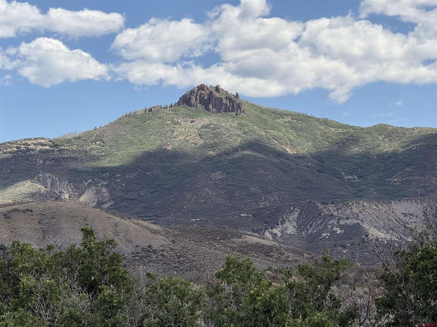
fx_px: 1515
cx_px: 218
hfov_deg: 16.4
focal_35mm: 120
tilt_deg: +5.6
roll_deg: -1.1
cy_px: 164
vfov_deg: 12.3
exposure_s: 1/1342
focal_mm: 15.66
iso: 50
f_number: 2.8
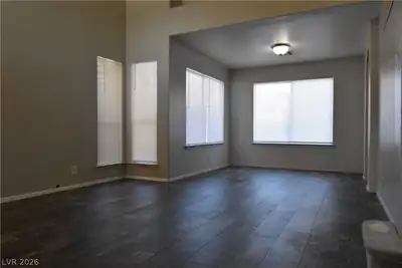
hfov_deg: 70.4
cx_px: 201
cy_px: 134
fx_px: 285
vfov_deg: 50.4
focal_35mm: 26
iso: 4000
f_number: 7.1
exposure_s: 1/400
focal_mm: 17
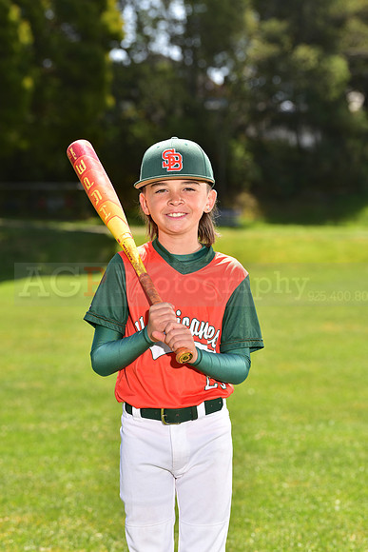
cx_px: 184
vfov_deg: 16.4
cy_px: 276
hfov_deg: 11.0
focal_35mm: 125
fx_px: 1915
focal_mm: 125
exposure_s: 1/200
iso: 80
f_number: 5.6
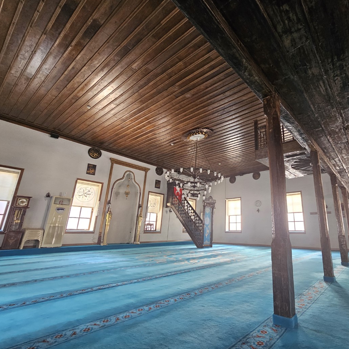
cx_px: 227
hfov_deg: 84.9
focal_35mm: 16
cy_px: 172
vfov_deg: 87.4
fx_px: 183
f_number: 2.2
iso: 400
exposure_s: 1/33.3
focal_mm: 2.2
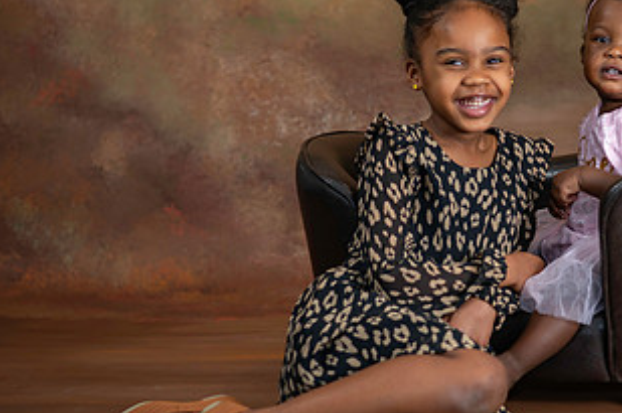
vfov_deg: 14.5
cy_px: 193
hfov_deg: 21.4
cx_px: 513
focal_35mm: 94
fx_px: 1622
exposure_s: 1/200
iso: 250
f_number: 2.5
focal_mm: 50
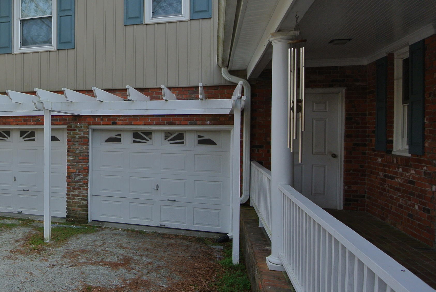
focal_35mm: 32
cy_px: 127
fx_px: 388
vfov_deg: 41.1
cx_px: 53
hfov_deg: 52.4
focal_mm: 6.7
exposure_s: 1/250
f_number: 4
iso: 100
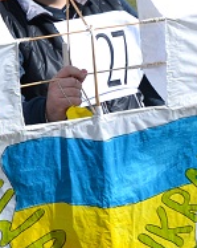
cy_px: 113
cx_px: 307
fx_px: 1673
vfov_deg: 8.5
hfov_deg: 6.6
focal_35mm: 229
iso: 100
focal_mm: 38
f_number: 8
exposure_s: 1/250
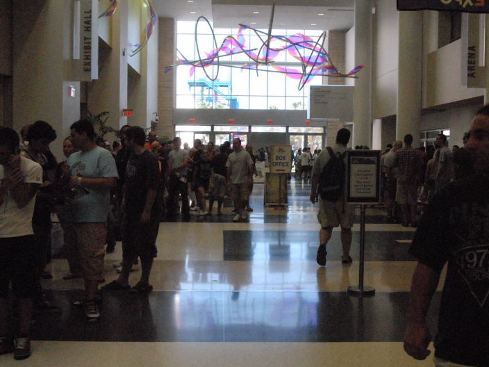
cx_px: 244
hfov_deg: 41.2
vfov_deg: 31.5
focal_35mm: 46
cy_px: 185
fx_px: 650
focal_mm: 28
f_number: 6.3
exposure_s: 1/1250
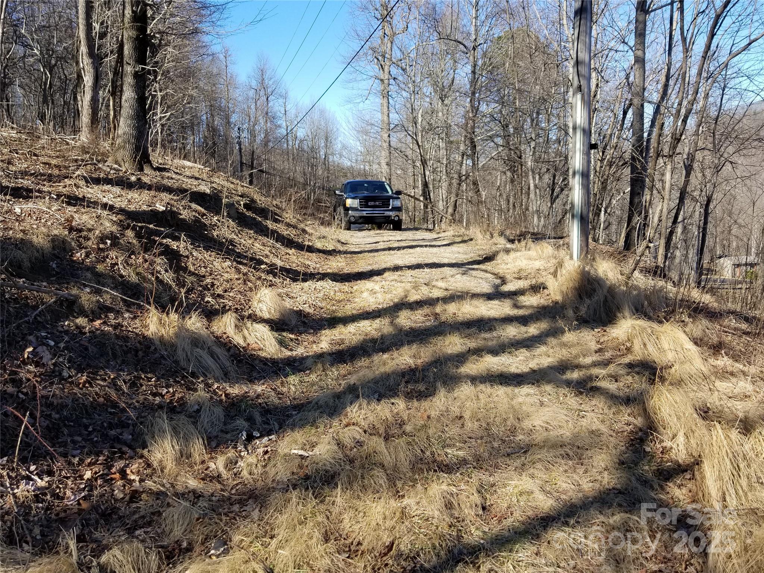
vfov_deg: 53.1
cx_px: 382
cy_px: 286
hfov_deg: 67.3
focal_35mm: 26
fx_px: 574
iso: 50
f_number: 1.7
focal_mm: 4.3
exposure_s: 1/1025
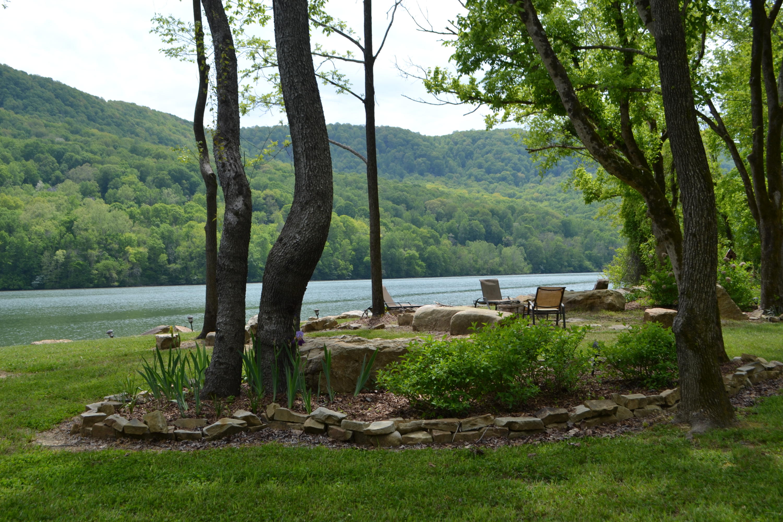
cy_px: 261
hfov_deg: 53.1
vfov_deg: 36.9
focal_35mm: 36
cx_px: 392
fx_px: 783
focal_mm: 24
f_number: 7.1
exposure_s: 1/200
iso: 100
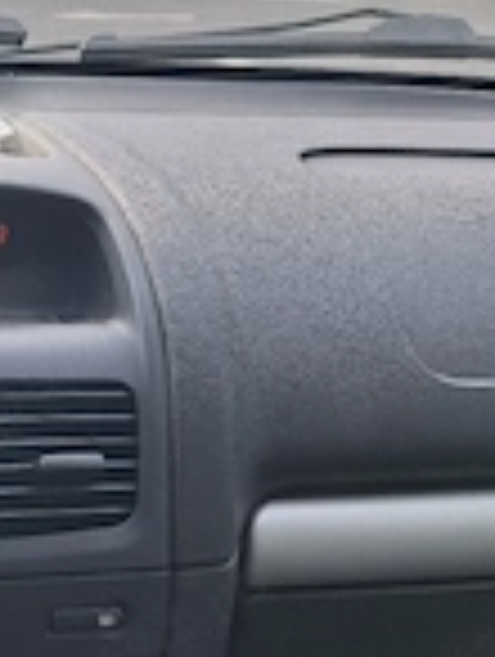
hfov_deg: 21.3
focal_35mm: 63
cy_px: 374
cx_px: -135
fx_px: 1198
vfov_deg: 30.6
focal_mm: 5.54
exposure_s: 1/200
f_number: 1.8
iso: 40
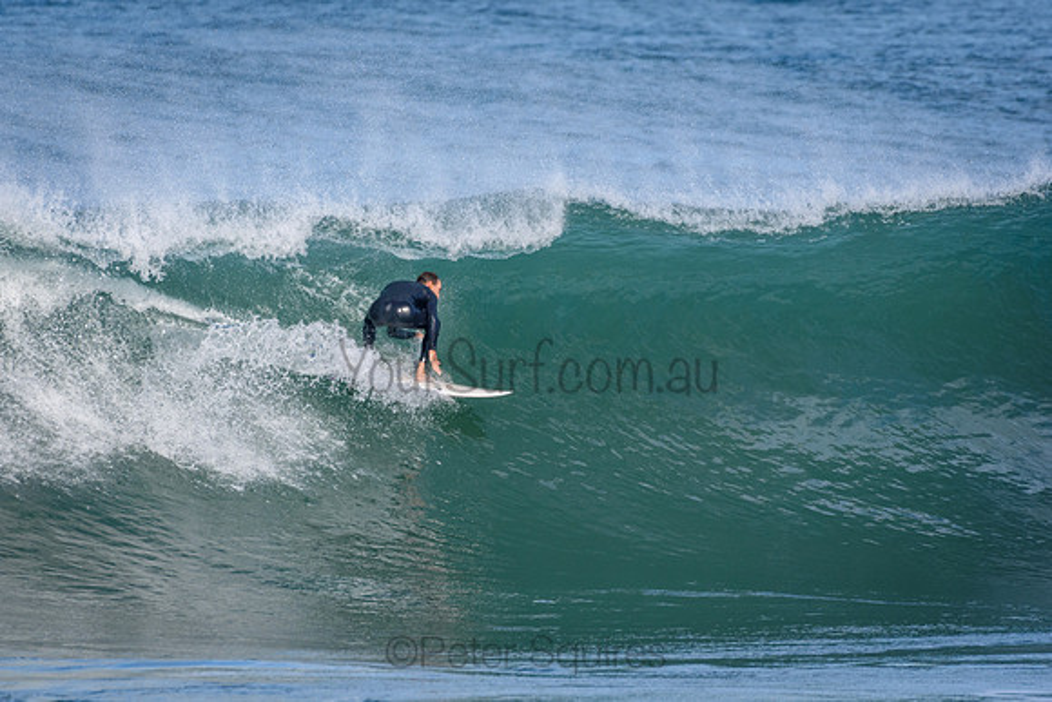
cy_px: 351
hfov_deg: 2.7
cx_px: 526
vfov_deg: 1.8
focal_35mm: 750
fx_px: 21921
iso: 500
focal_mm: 500
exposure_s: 1/2000
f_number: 5.6
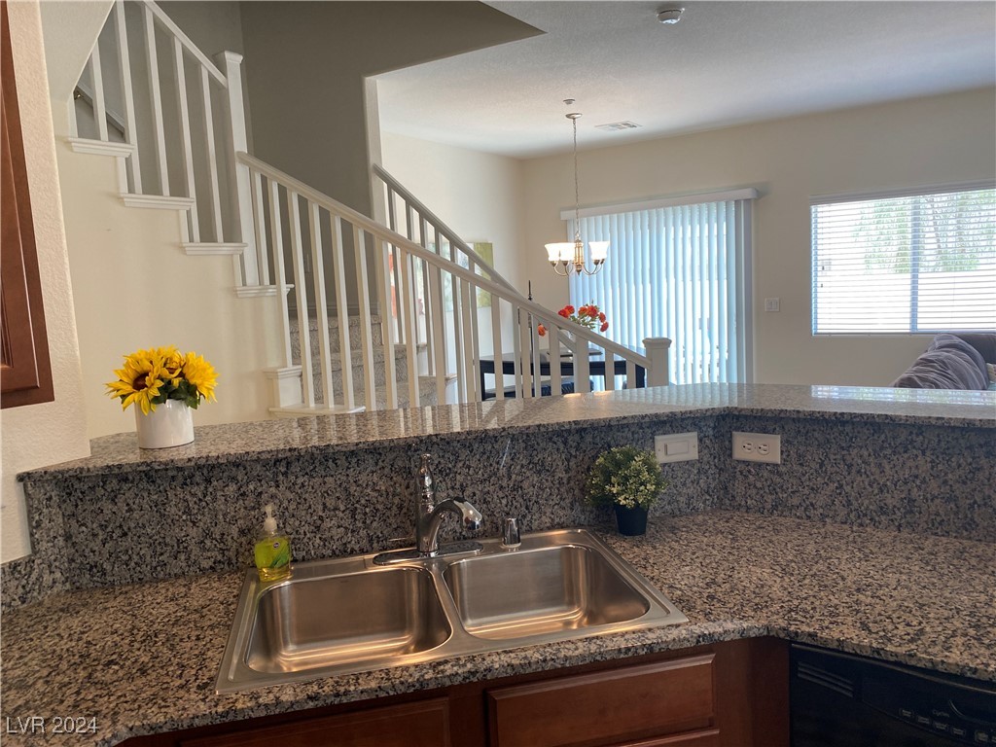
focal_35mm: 26
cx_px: 498
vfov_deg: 53.1
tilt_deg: -6.2
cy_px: 374
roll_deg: +2.8
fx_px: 748
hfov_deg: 67.3
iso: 64
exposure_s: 1/60
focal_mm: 4.25
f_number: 1.8
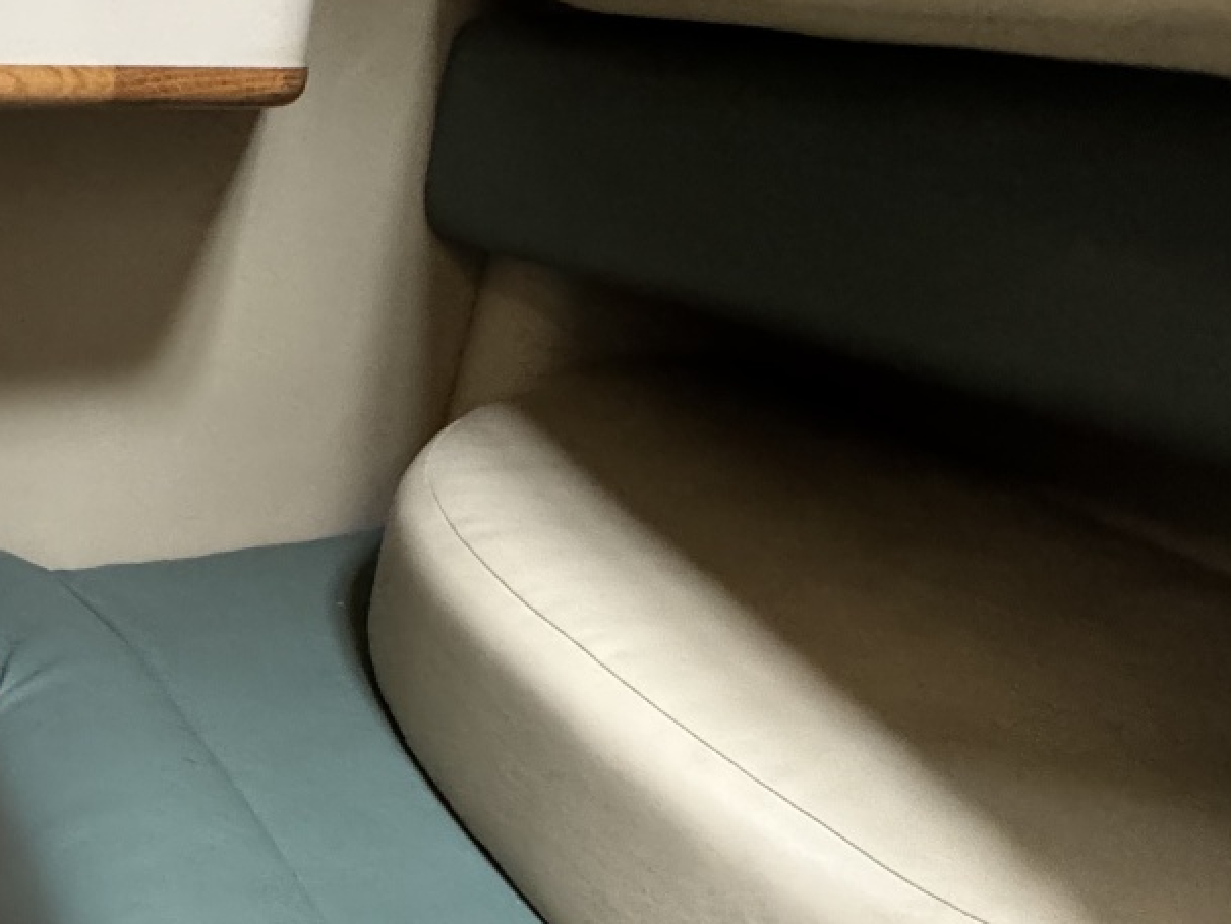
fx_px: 1316
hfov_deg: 42.0
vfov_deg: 35.5
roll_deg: -3.2
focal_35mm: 37
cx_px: -51
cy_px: 891
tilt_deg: -34.3
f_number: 2.2
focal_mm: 2.22
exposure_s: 1/60
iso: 800
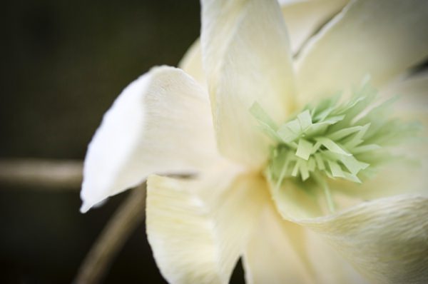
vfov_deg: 13.0
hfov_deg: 19.5
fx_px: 1246
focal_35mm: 105
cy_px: 142
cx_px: 214
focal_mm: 105
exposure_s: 1/1000
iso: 500
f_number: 3.5
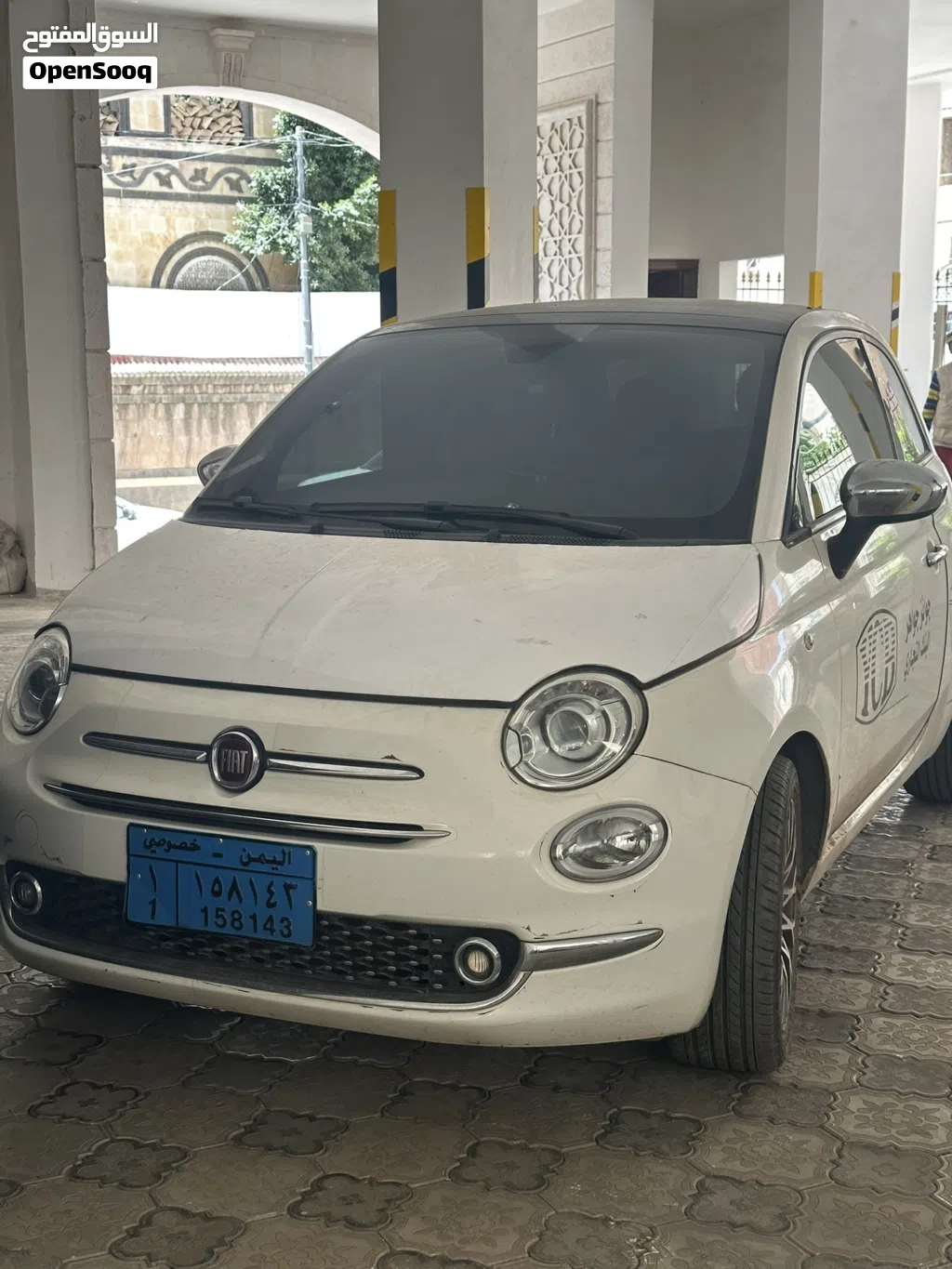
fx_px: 1760
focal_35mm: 48
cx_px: 476
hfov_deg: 30.3
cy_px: 634
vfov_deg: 39.7
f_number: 1.78
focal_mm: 6.86
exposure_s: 1/121
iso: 50
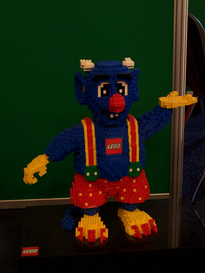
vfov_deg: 32.7
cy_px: 136
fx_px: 466
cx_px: 102
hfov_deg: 24.8
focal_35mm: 59
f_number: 3.1
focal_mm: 9.8
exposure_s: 1/2
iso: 80
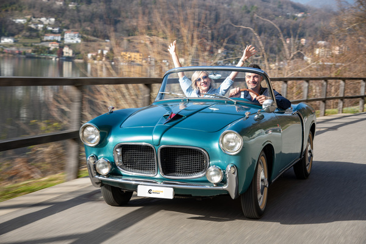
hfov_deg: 31.0
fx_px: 661
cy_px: 122
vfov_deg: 20.9
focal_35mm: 65
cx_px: 183
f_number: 7.1
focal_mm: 65
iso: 31
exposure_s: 1/40
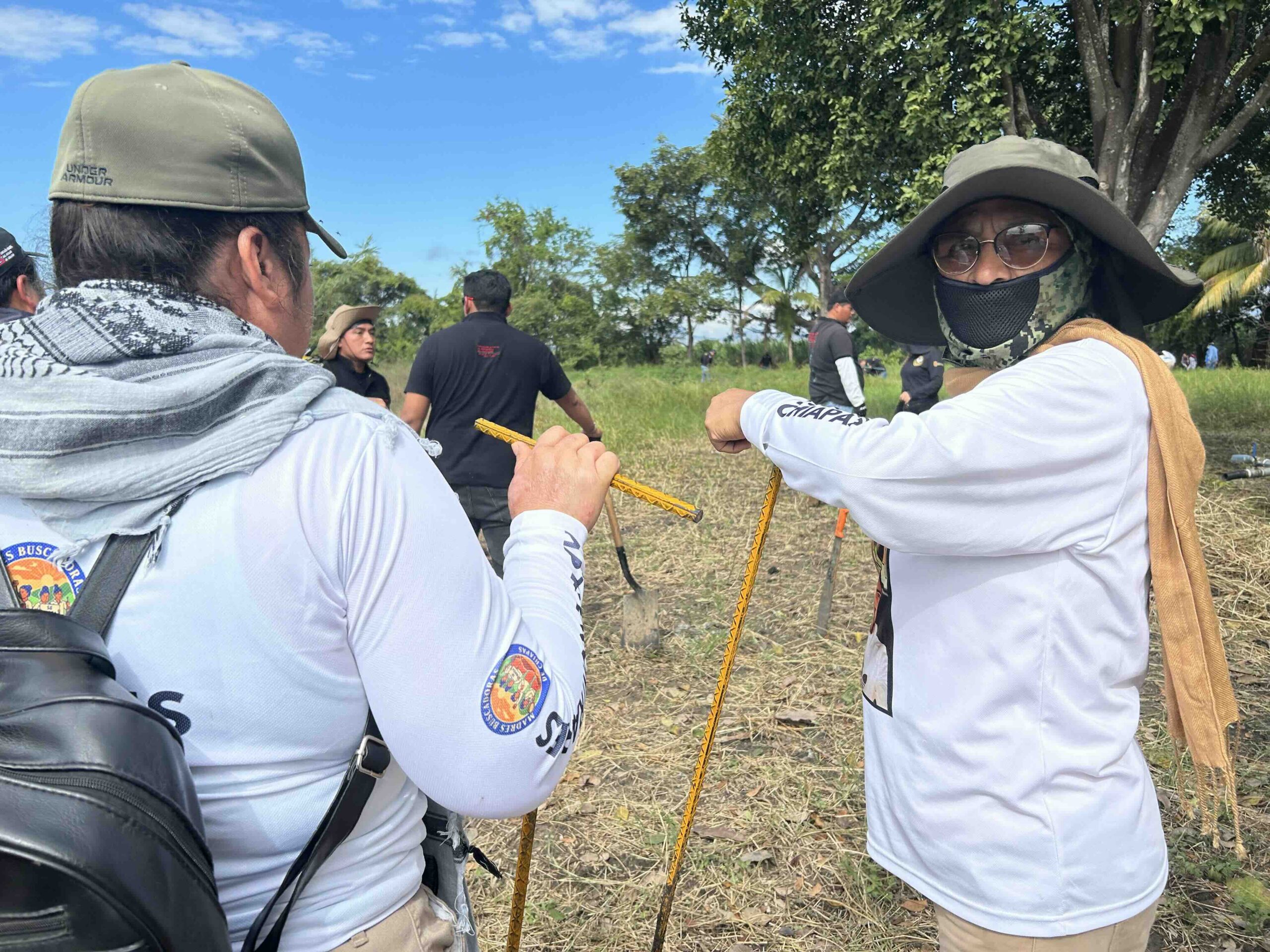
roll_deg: +0.8
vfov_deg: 53.1
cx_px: 635
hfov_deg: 67.3
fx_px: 954
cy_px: 476
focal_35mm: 26
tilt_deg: -8.4
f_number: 1.5
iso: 50
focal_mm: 5.7
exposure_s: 1/4630
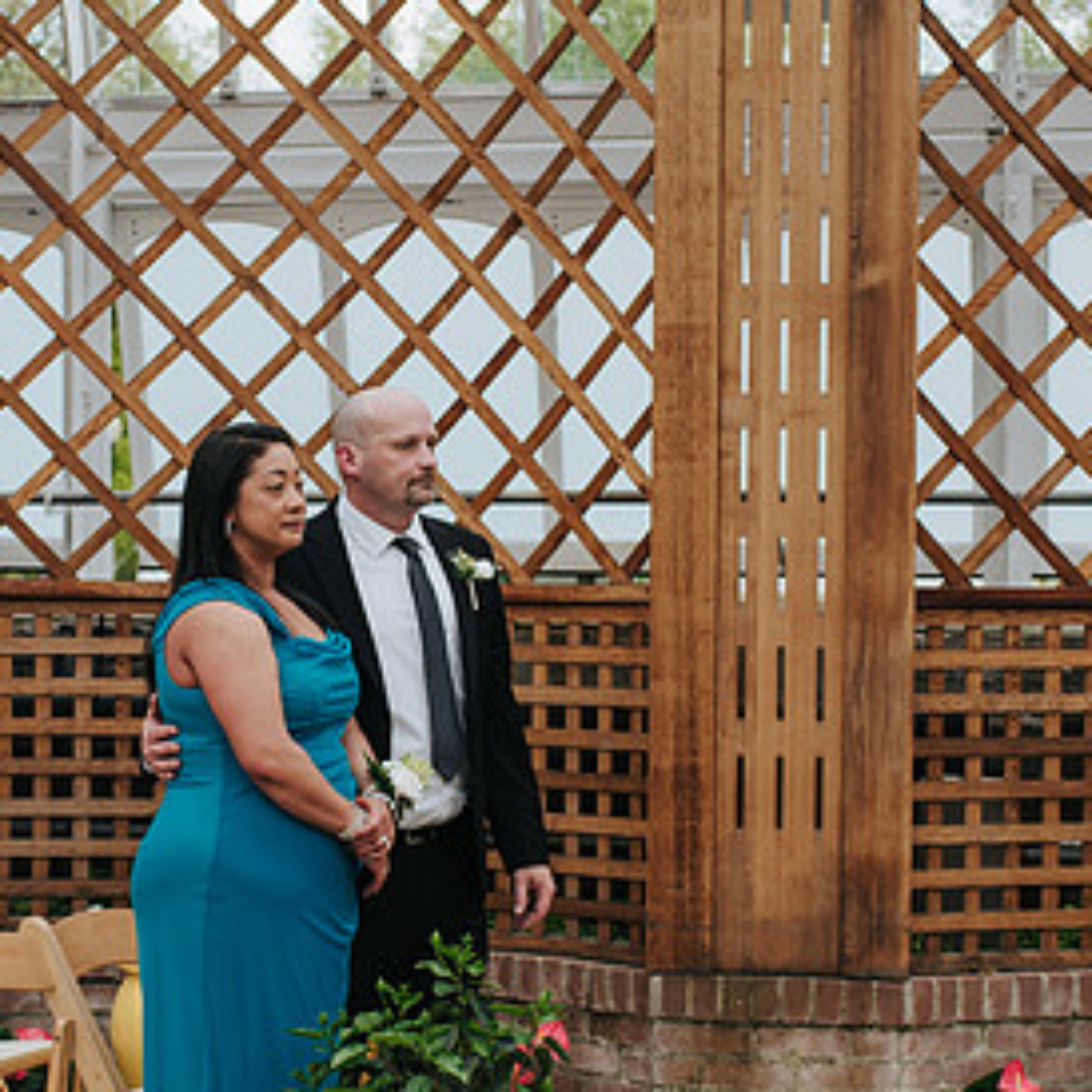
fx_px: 3426
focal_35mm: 96
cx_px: 277
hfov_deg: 18.0
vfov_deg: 18.1
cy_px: 618
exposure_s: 1/800
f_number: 3.5
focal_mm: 35
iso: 200
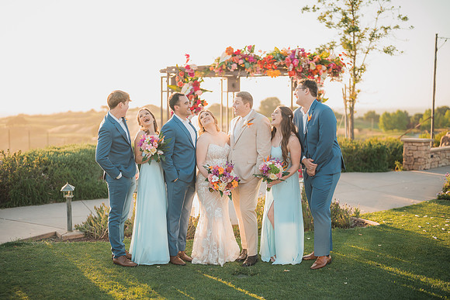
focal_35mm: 50
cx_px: 225
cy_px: 150
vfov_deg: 27.0
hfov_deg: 39.6
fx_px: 625
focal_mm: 50
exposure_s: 1/2000
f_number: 1.2
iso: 200
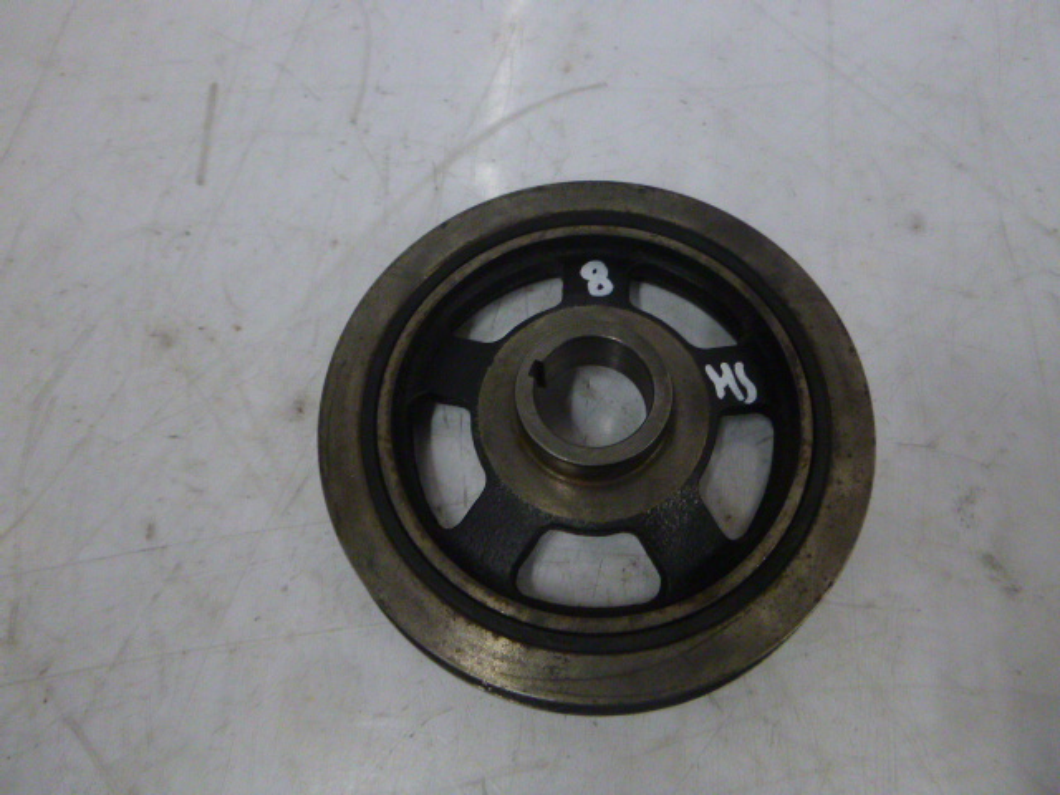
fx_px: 766
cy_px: 398
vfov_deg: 54.9
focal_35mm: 25
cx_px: 530
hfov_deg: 69.4
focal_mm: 4.5
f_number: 3.9
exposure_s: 1/25
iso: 400
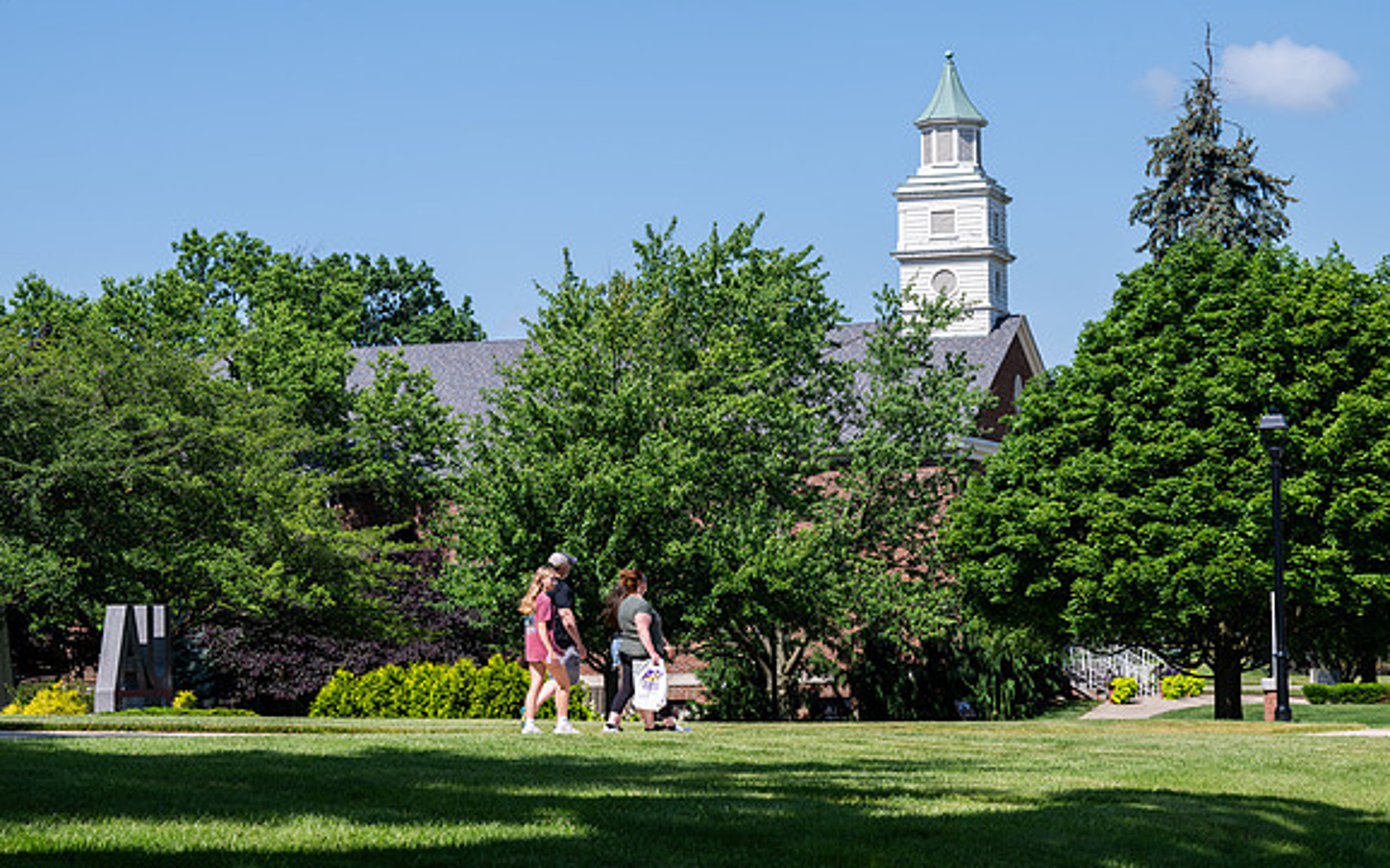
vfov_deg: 14.7
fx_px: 3371
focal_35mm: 89
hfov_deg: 23.3
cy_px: 429
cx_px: 695
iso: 125
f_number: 8
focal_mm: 87
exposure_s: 1/320
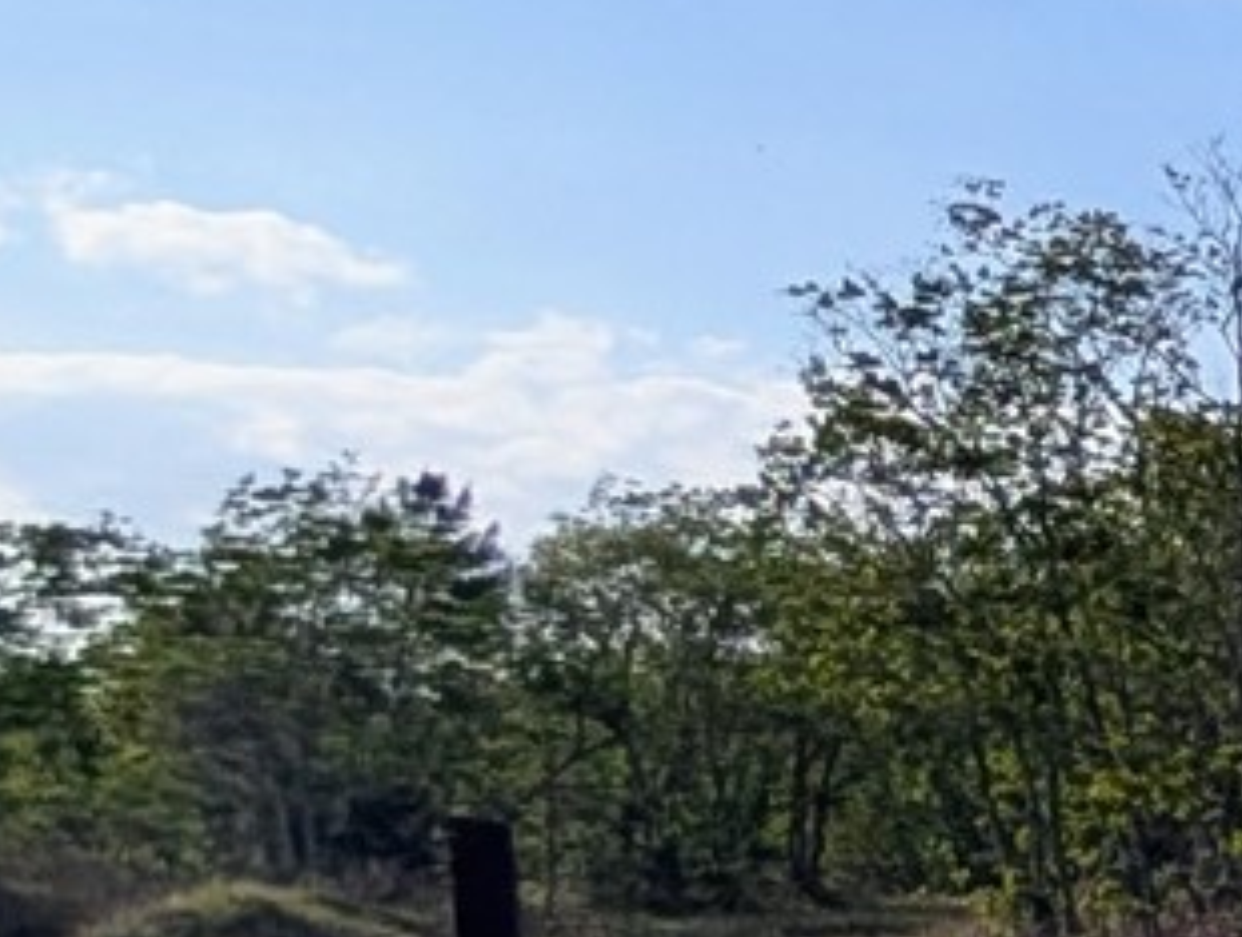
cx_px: 3568
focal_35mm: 79
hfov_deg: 12.2
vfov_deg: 18.4
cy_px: 881
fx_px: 2841
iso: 55
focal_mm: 2.02
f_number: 1.7
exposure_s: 1/6494
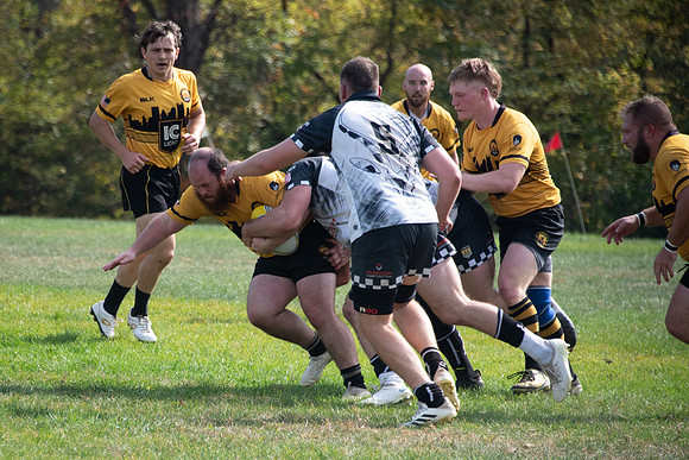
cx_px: 216
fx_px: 6046
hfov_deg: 6.5
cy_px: 316
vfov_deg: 4.4
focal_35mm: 316
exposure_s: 1/2500
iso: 400
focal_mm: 230
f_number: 6.3
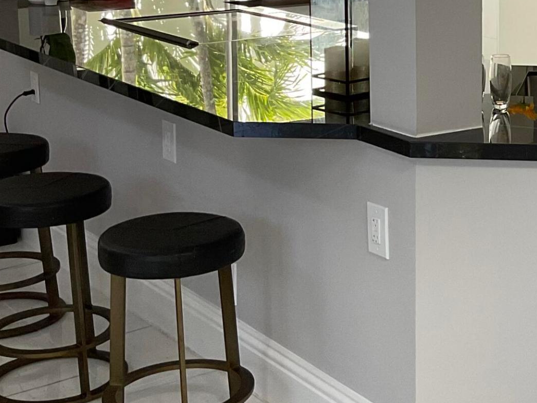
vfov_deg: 18.2
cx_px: 576
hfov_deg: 23.1
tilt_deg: -8.8
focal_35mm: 80
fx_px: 1241
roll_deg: -1.1
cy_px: 47
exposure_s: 1/121
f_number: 1.8
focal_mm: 3
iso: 64
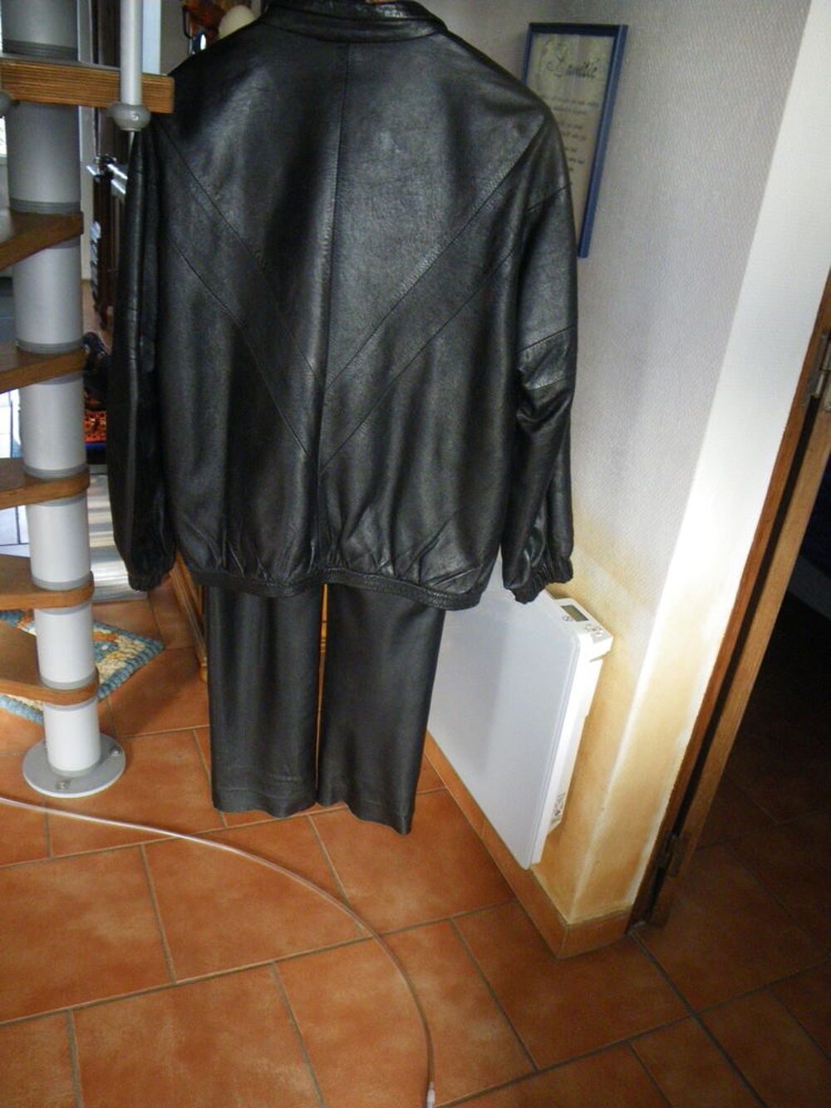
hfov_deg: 49.8
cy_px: 554
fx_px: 896
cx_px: 416
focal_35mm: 28
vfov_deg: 63.4
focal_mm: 5
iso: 400
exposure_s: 1/50
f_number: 3.5
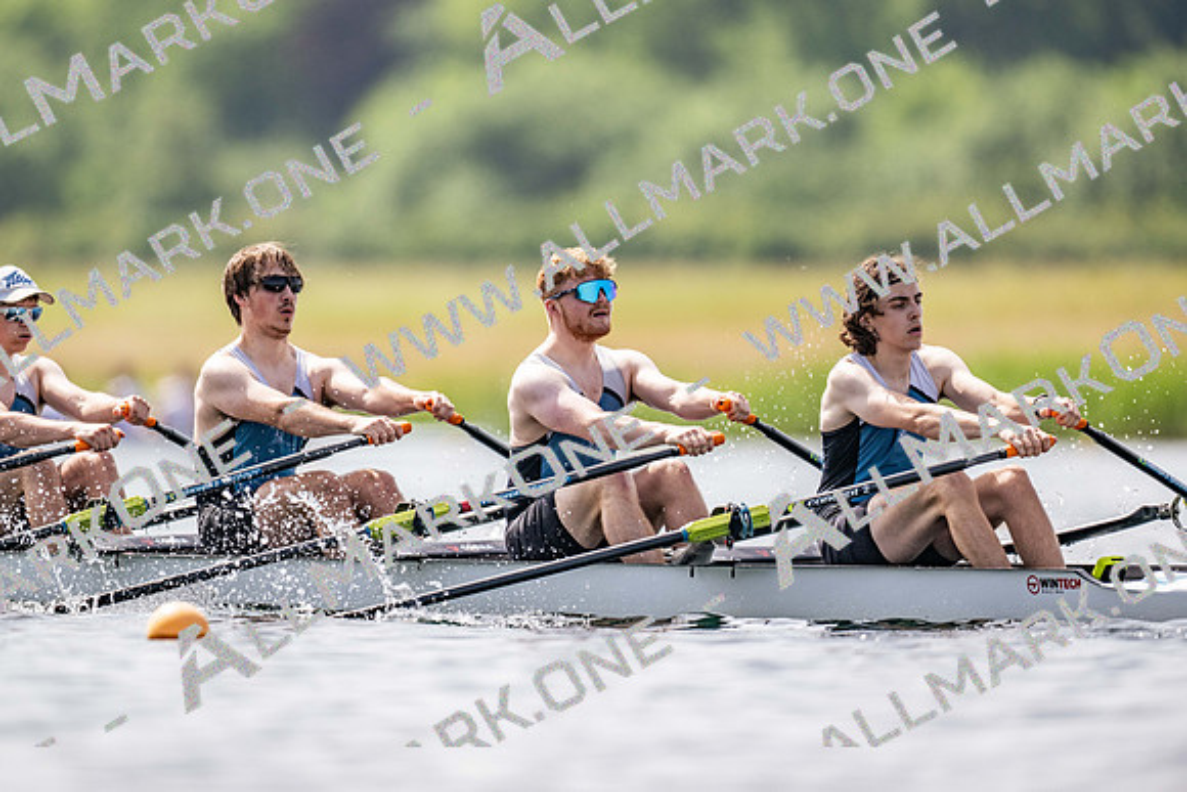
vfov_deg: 2.3
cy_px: 396
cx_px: 594
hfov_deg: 3.4
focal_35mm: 600
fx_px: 19787
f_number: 4
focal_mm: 600
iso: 200
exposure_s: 1/2500
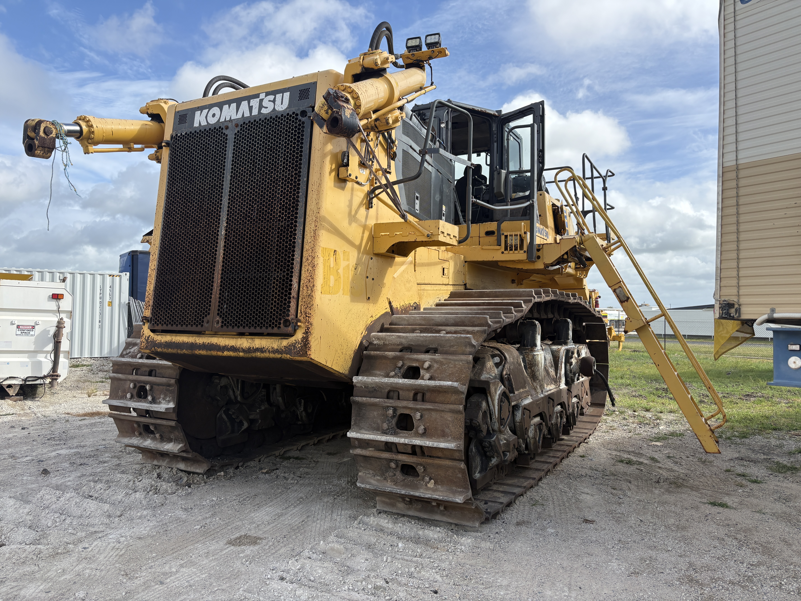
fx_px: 602
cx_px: 400
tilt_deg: +1.2
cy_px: 300
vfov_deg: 53.1
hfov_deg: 67.3
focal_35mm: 26
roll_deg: -0.1
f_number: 1.6
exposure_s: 1/2538
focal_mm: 5.96
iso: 50
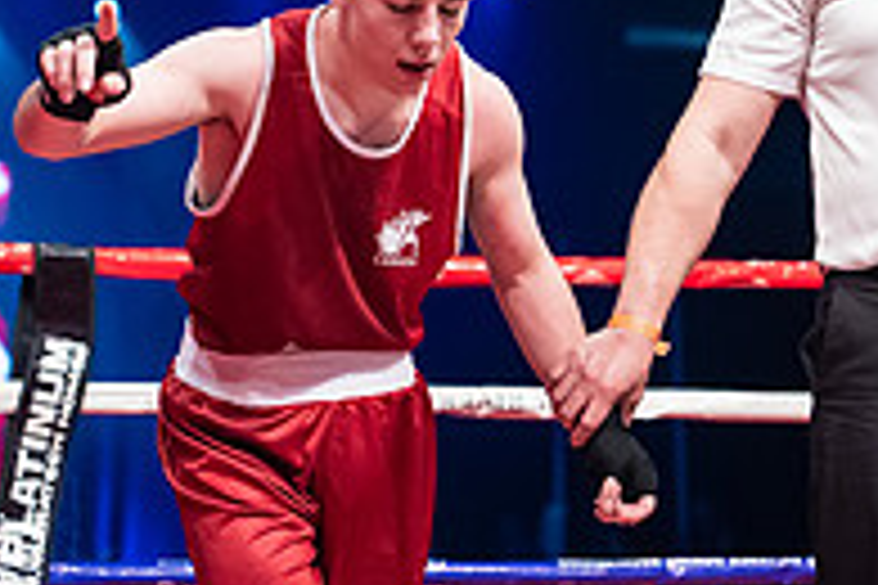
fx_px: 3634
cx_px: 1013
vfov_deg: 9.2
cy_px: 304
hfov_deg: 13.4
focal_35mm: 149
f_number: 2.5
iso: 3200
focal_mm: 50
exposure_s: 1/1000
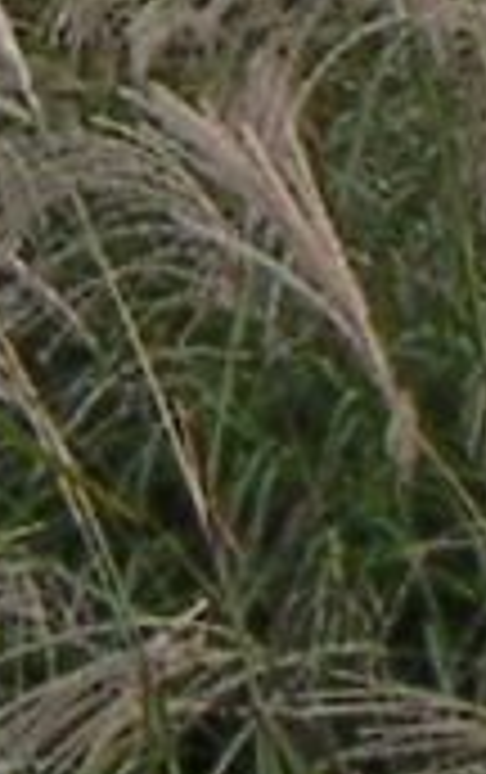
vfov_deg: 5.5
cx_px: 220
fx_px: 7899
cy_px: -706
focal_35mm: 374
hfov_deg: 3.5
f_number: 2.8
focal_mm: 6
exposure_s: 1/125
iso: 50
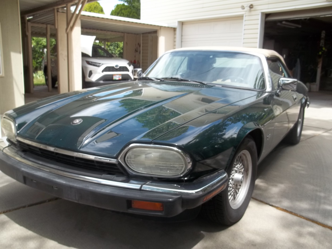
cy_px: 124
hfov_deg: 55.4
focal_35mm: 33
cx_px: 166
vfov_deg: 42.9
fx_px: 317
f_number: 3.3
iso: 64
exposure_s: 1/250
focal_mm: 5.9
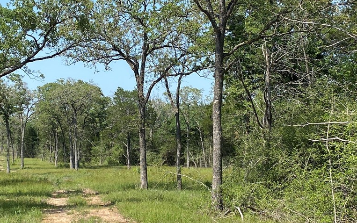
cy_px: 54
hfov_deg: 27.7
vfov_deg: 17.5
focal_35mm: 74
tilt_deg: +6.9
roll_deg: -0.4
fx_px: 720
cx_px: 133
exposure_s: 1/1701
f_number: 1.8
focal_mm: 4.25
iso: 32
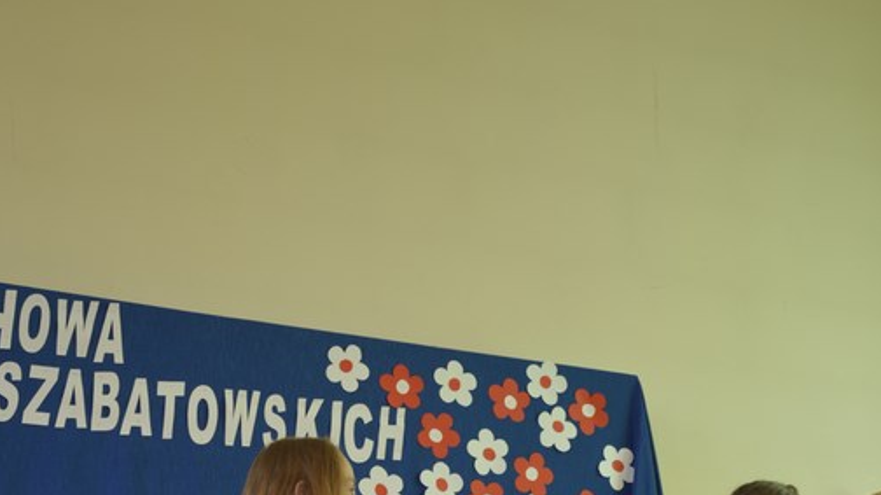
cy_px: 637
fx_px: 1957
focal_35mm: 84
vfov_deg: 13.9
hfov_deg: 25.4
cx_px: 441
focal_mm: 35
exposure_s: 1/60
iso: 400
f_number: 4.5
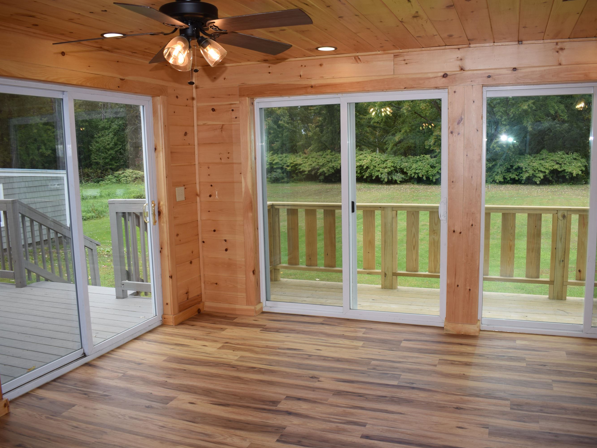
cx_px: 312
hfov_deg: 59.9
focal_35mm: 30
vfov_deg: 46.8
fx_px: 517
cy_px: 227
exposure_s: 1/125
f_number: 5.6
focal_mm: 18
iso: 100
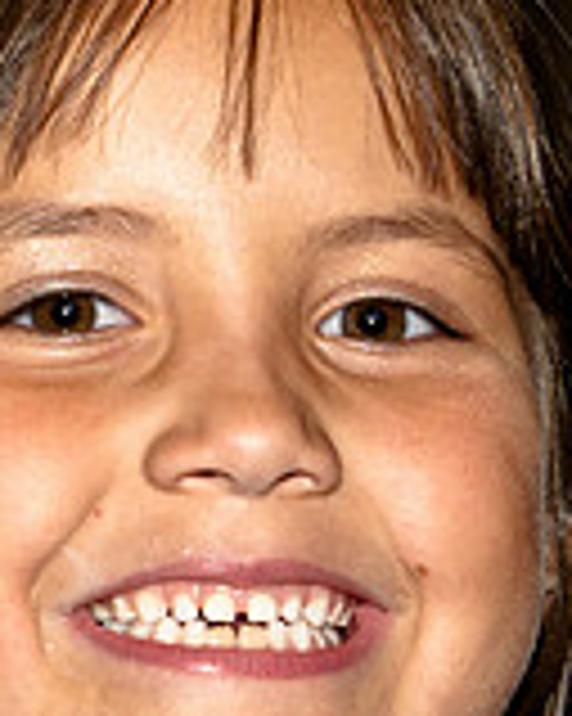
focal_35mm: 514
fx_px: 10887
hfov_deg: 3.0
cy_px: 426
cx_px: -176
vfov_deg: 3.8
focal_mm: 100
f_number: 5.6
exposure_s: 1/60
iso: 400
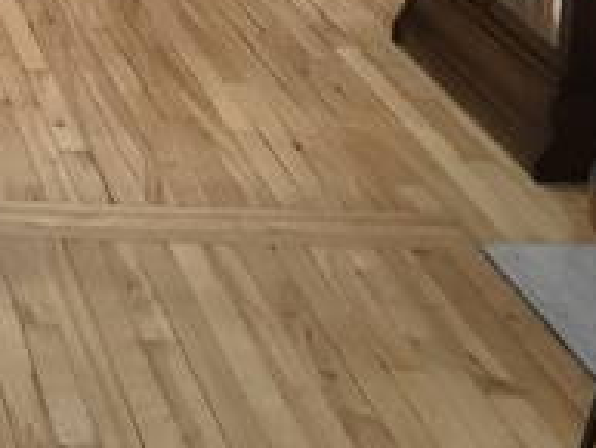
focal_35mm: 127
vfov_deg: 11.0
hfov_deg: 14.1
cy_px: -343
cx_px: -411
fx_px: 2188
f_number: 2.4
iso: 100
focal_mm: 3.3
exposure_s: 1/30
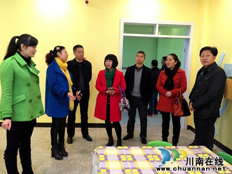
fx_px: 194
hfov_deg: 61.7
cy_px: 87
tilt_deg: -6.5
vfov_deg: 48.2
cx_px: 116
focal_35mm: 29
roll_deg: -3.1
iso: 320
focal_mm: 4.15
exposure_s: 1/17
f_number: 2.2
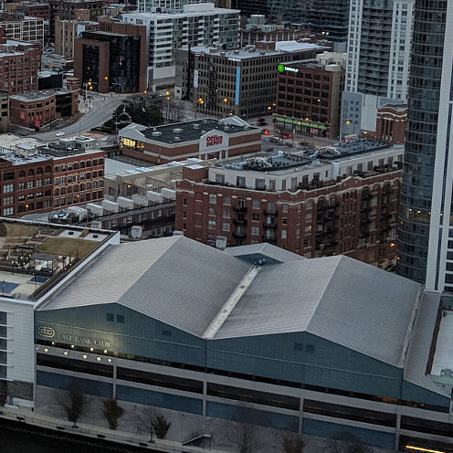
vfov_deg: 22.3
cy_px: 135
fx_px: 1140
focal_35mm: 77
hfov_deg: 21.8
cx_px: 14
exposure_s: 1/120
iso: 58
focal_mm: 4.44
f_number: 1.8
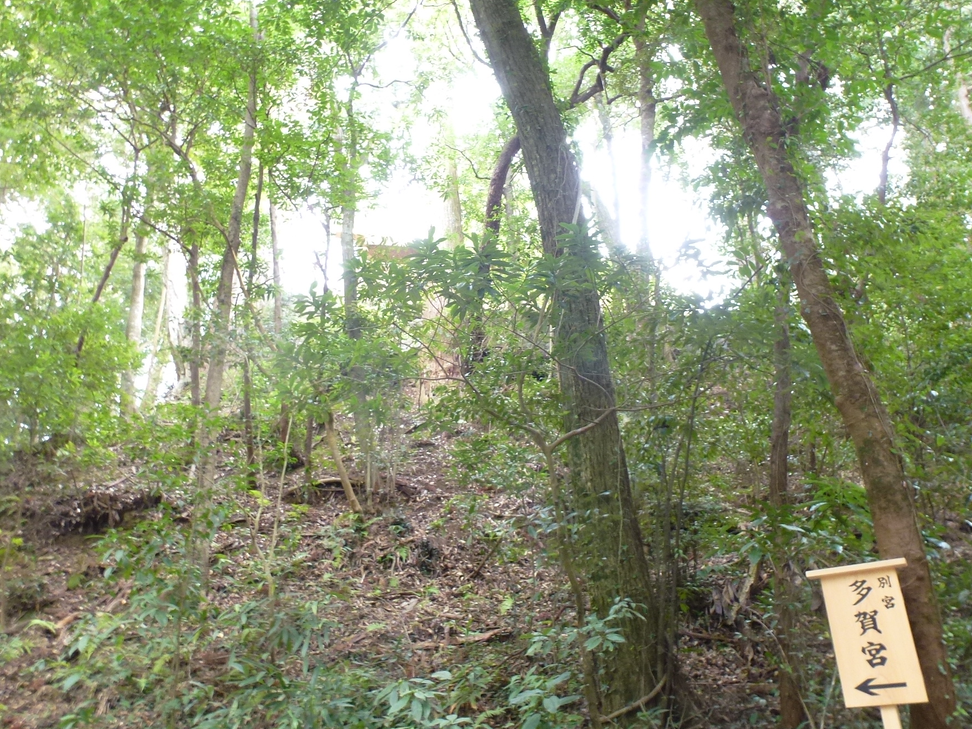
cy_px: 309
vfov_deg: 49.6
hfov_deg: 63.4
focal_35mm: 28
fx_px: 786
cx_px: 487
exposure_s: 1/10
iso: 200
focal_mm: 4.3
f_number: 3.3
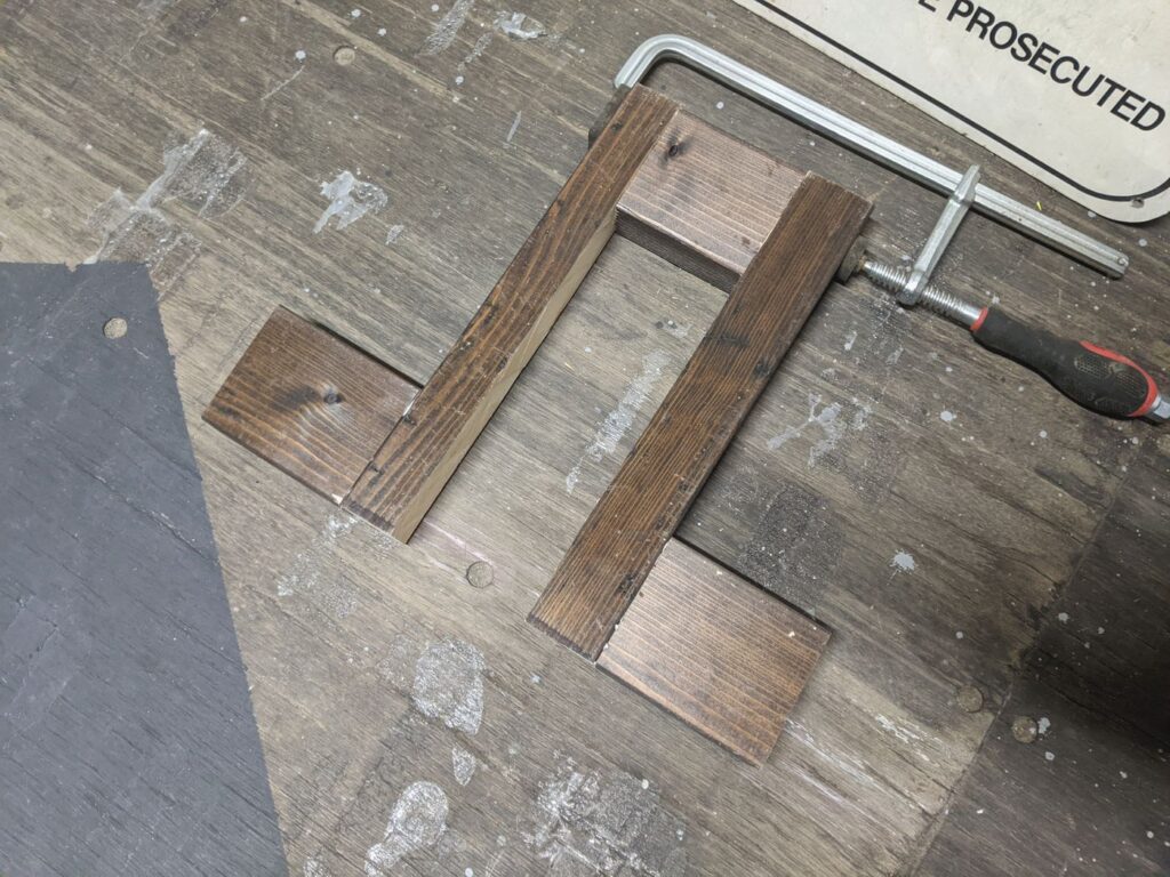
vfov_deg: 51.4
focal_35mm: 27
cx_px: 585
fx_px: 913
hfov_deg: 65.3
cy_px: 438
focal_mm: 4.44
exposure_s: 1/51.9
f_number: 1.8
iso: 464
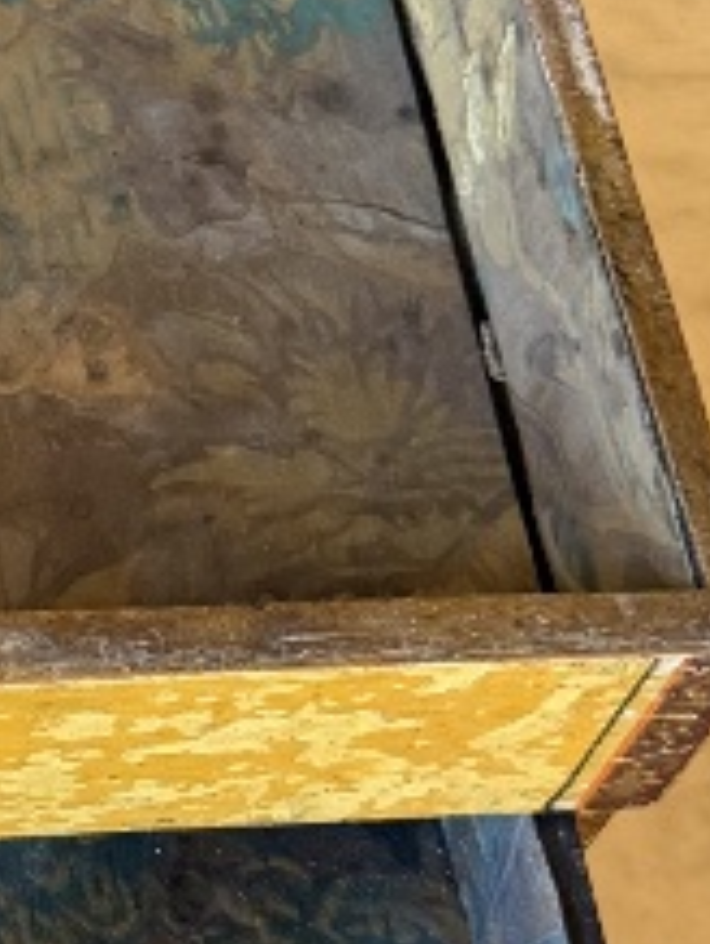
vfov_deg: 14.7
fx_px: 3603
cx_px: -420
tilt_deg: -55.1
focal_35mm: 132
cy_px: 69
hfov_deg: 10.8
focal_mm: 6.76
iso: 320
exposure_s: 1/60
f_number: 1.78
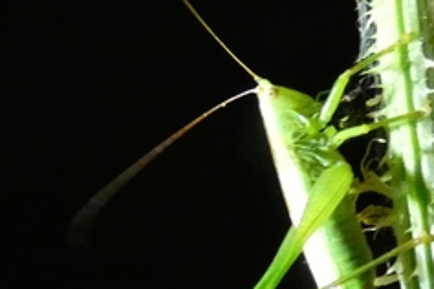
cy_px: 139
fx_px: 904
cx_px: 213
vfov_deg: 18.2
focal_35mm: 75
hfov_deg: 27.0
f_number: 2.8
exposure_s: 1/50
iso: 1600
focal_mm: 3.6
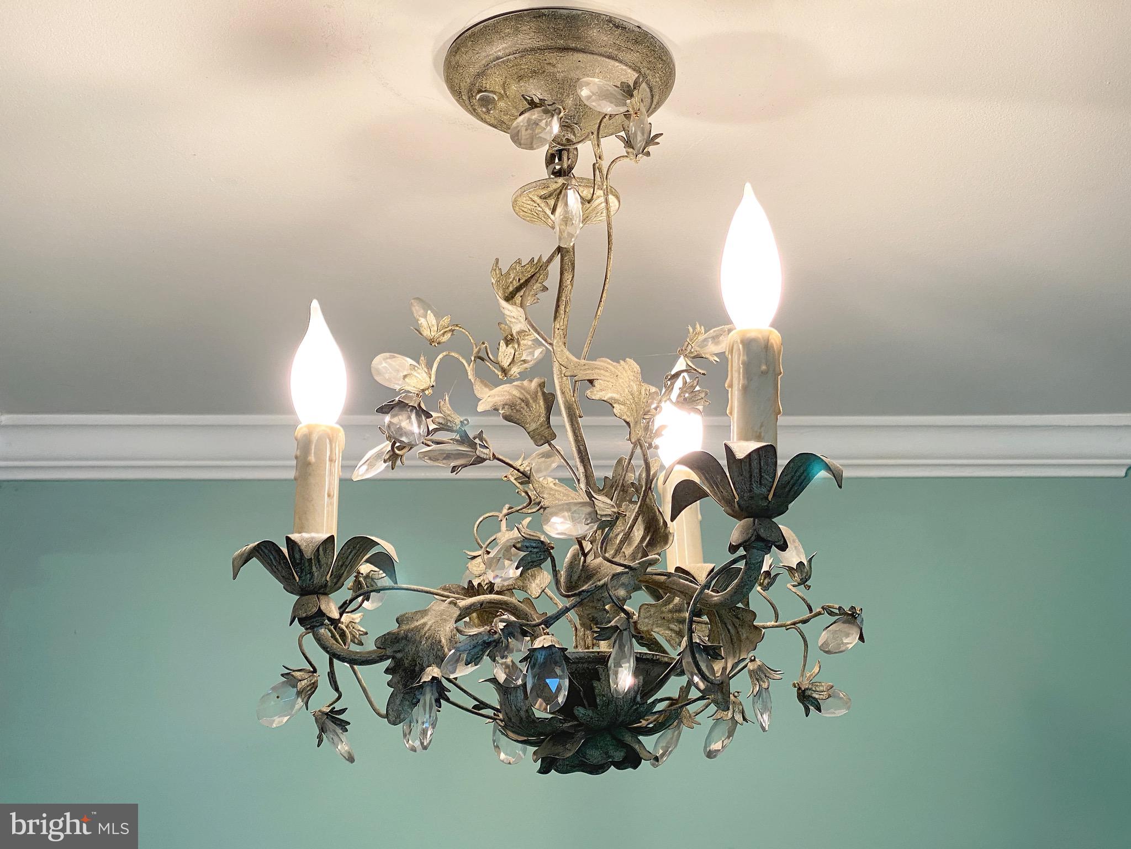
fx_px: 1699
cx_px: 566
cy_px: 424
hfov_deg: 36.8
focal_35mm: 52
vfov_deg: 28.0
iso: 80
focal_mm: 6
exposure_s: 1/60
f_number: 2
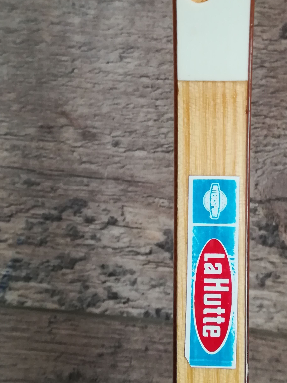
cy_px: 132
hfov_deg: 24.7
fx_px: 652
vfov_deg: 32.5
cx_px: 189
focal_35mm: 59
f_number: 2.2
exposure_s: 1/33.3
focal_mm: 3.83
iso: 125
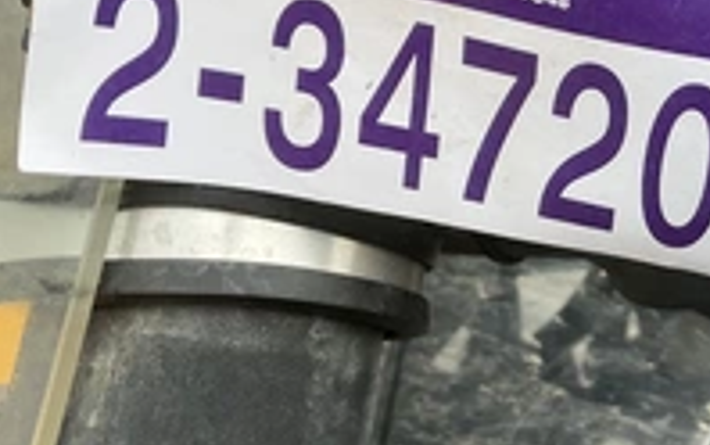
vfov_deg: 20.9
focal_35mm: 62
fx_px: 1200
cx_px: 710
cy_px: 126
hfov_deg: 30.6
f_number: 1.8
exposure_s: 1/318
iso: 25
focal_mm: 3
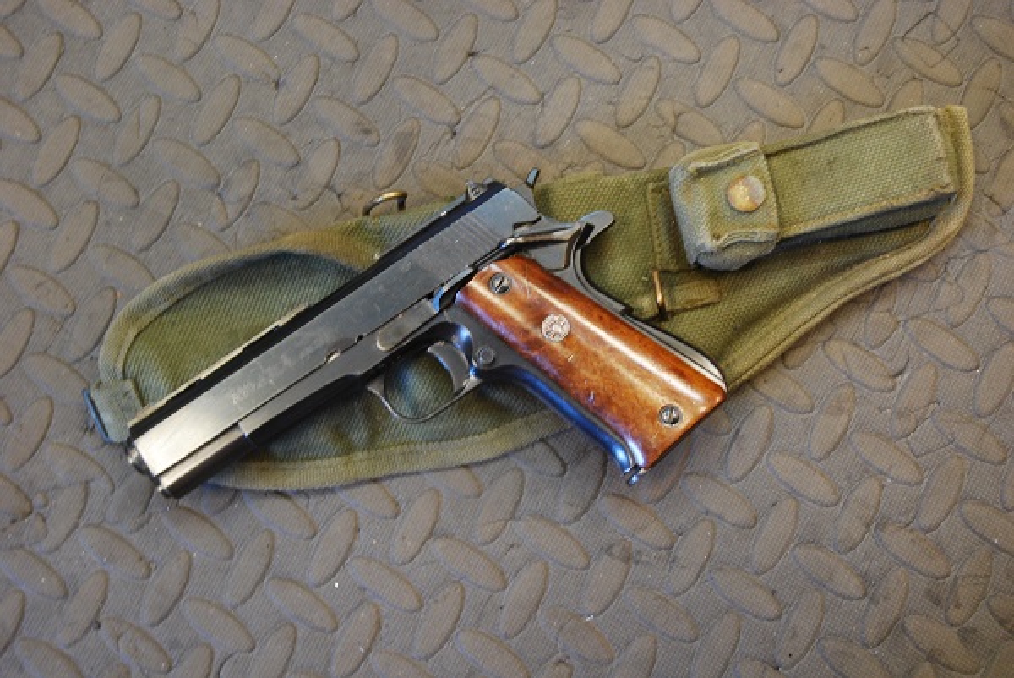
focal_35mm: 46
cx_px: 507
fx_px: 1311
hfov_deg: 42.3
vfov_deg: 29.0
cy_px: 339
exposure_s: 1/30
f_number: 4
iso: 720
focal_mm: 31
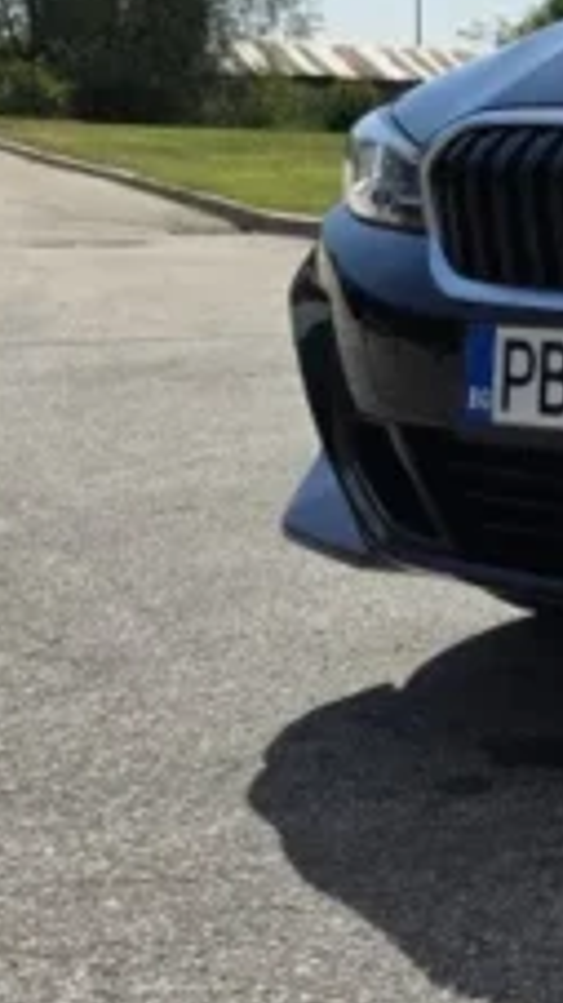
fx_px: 2258
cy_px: 231
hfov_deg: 12.3
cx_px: 1175
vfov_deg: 24.7
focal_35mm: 85
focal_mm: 6.3
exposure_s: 1/7944
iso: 64
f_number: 1.7
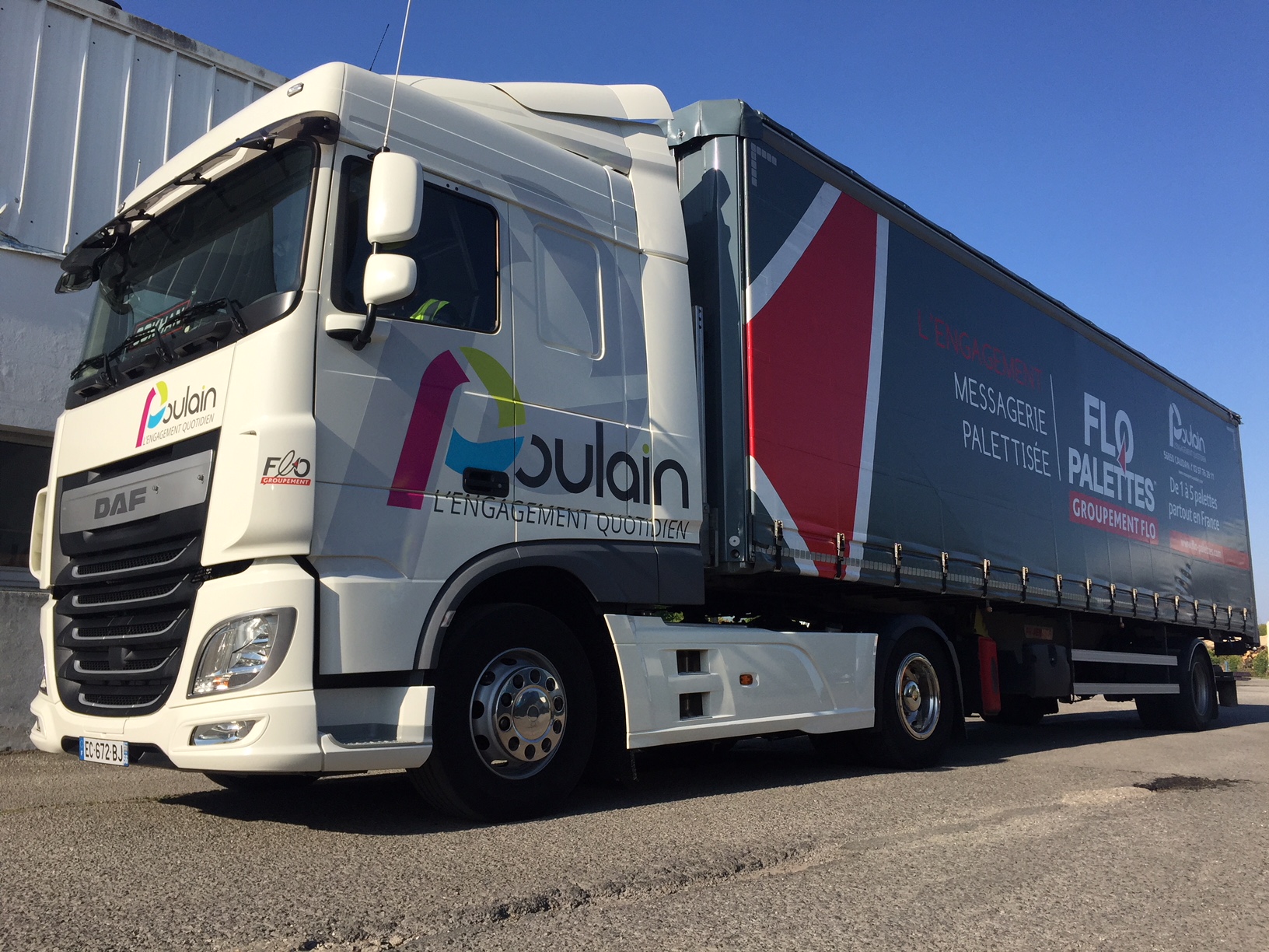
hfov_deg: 61.7
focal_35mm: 29
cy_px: 476
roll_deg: -0.7
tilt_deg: +8.4
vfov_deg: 48.2
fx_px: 1063
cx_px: 634
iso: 32
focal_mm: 4.15
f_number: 2.2
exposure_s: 1/2326
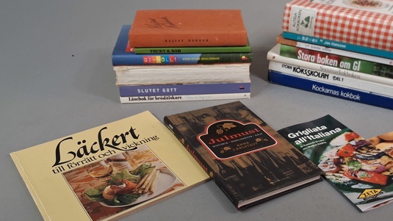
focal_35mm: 44
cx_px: 263
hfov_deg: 45.7
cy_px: 125
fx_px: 459
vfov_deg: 27.1
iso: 250
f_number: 1.8
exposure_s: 1/50
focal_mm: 4
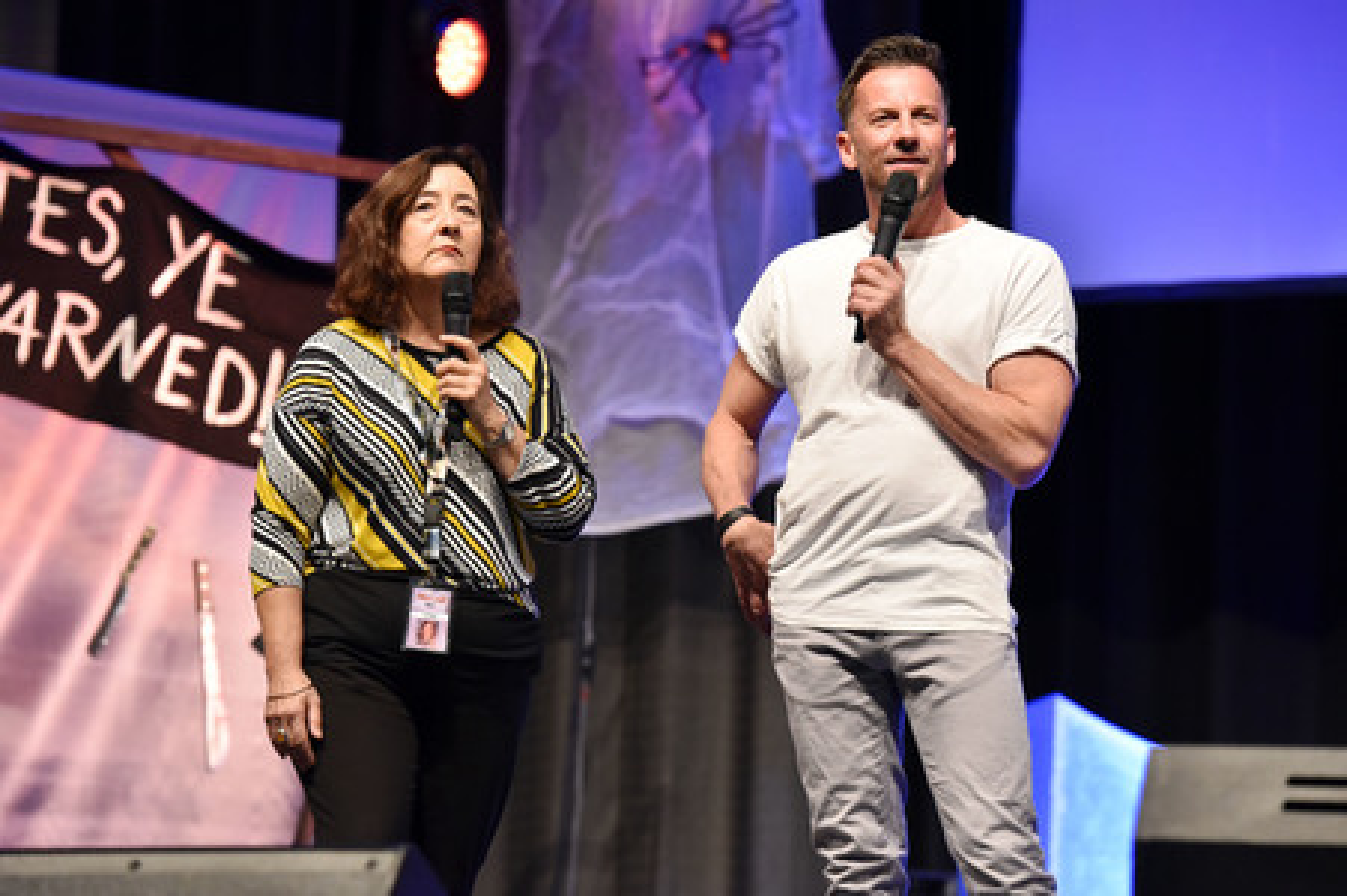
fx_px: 5421
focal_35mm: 145
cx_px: 674
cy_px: 448
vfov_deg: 9.4
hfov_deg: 14.2
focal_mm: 145
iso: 3200
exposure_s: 1/160
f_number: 4.5
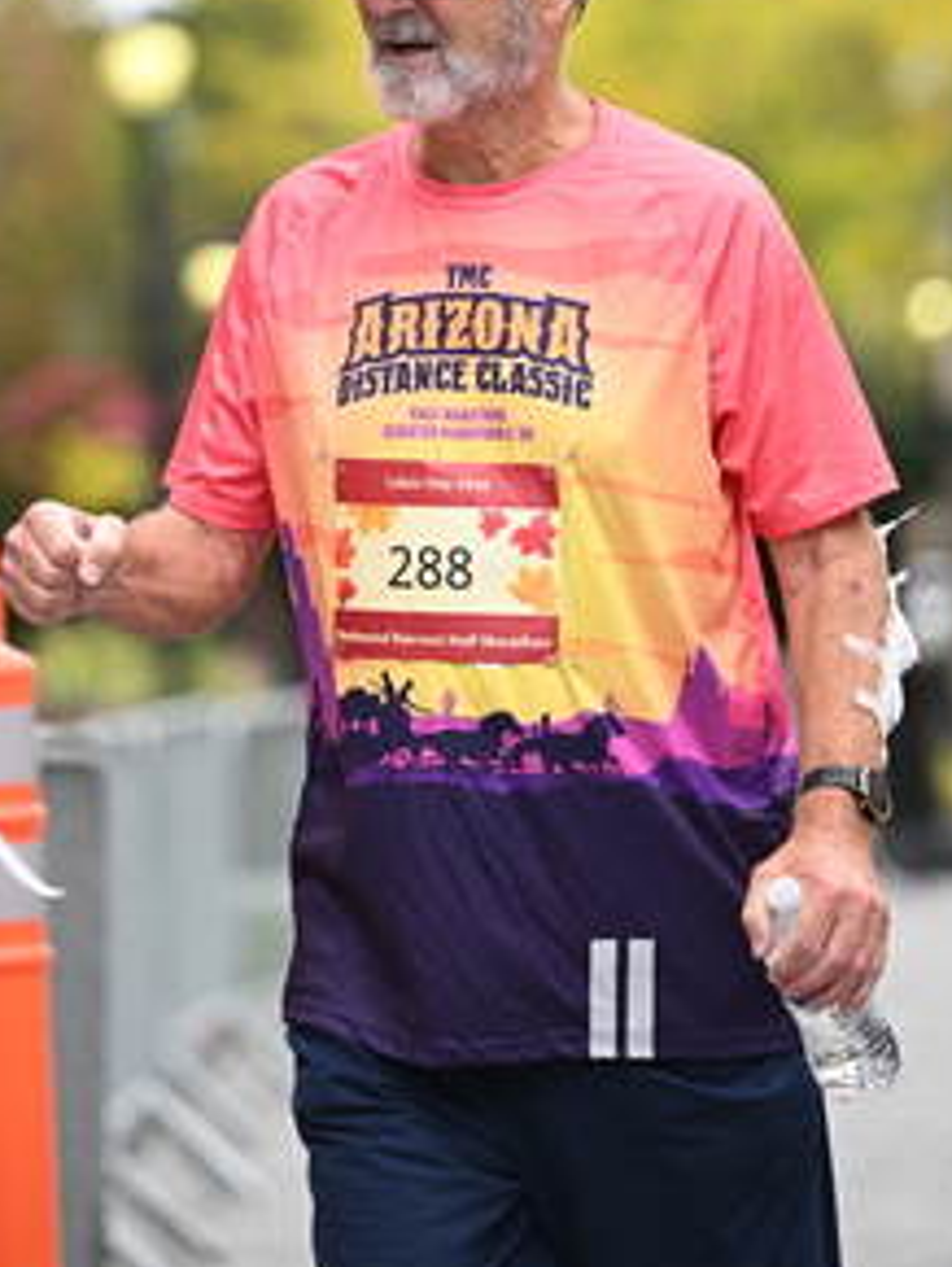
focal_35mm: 246
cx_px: 413
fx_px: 9007
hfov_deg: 6.0
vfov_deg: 8.0
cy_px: 192
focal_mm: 135
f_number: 2.8
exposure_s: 1/2000
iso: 640
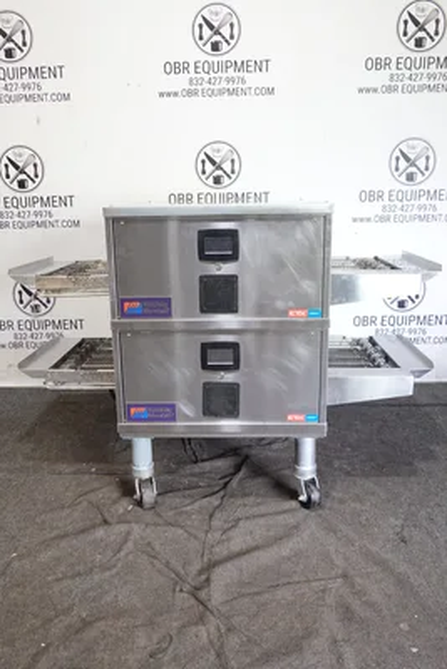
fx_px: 558
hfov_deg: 43.6
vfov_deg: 61.9
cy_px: 334
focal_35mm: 30
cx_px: 224
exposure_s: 1/30
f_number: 3.2
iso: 500
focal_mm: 11.29
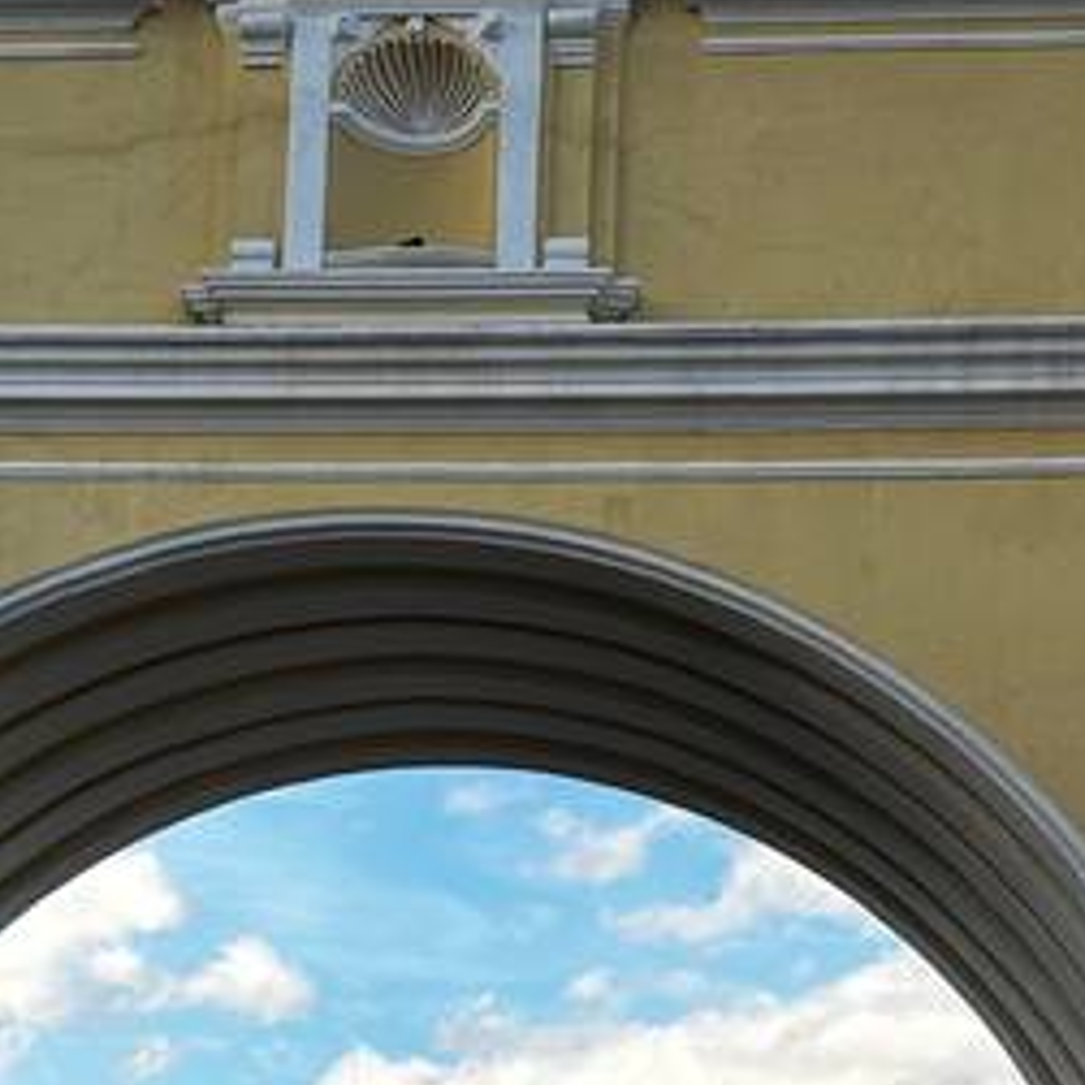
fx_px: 2872
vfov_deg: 21.3
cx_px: 445
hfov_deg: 21.4
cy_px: 774
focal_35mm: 81
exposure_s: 1/1227
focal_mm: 6.86
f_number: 1.78
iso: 80
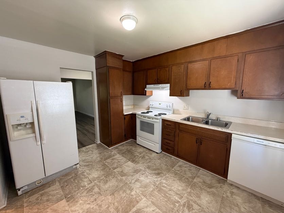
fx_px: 115
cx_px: 142
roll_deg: +0.2
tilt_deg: -7.4
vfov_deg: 85.7
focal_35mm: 14
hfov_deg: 102.1
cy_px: 106
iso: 500
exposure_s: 1/60
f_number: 2.2
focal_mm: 2.22
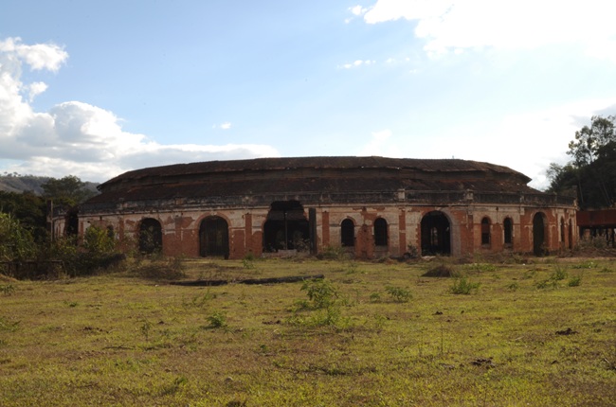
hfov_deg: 45.1
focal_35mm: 44
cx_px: 308
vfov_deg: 30.7
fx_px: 743
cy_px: 204
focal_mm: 29
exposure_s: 1/13
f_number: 29
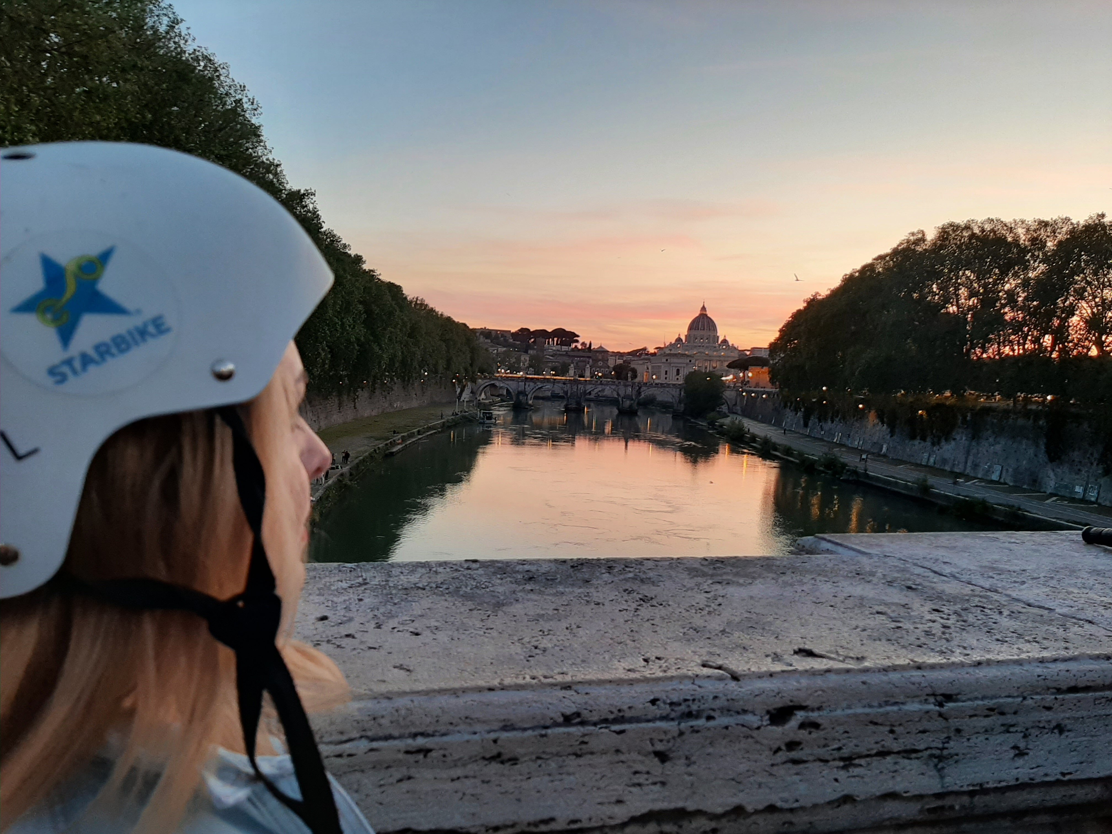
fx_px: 835
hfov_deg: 67.3
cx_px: 556
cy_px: 417
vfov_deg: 53.1
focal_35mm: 26
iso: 50
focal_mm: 3.93
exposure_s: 1/50
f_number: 1.7
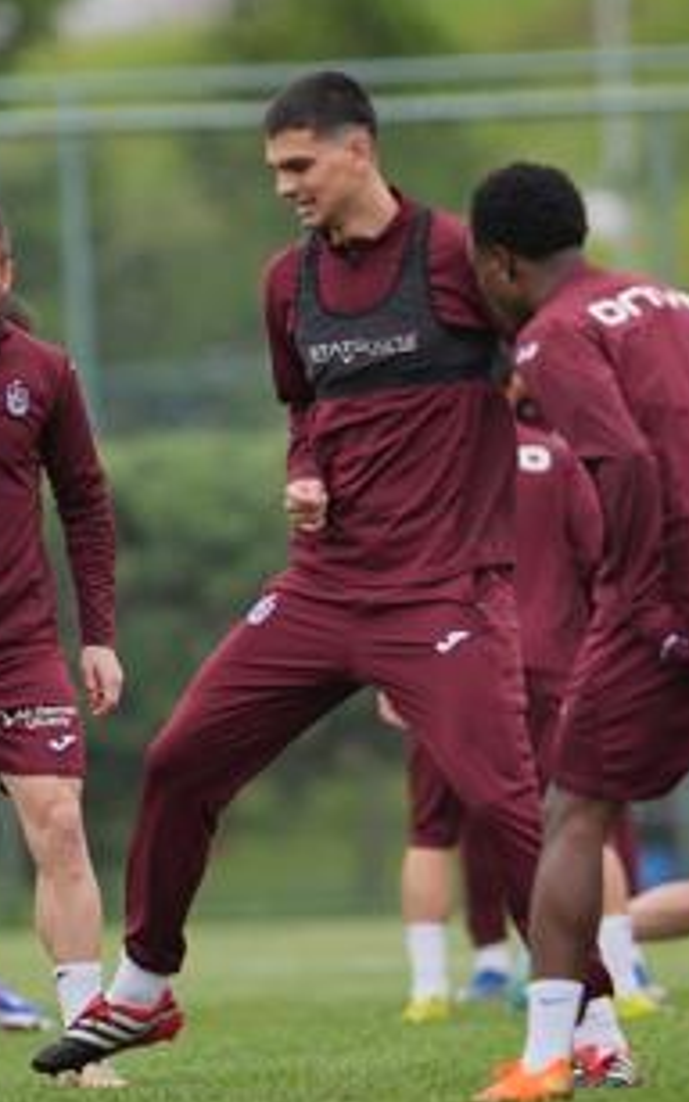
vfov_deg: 2.3
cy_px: 617
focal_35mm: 919
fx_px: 27597
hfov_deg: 1.4
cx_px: 127
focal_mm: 300
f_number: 2.8
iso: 500
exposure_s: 1/1600
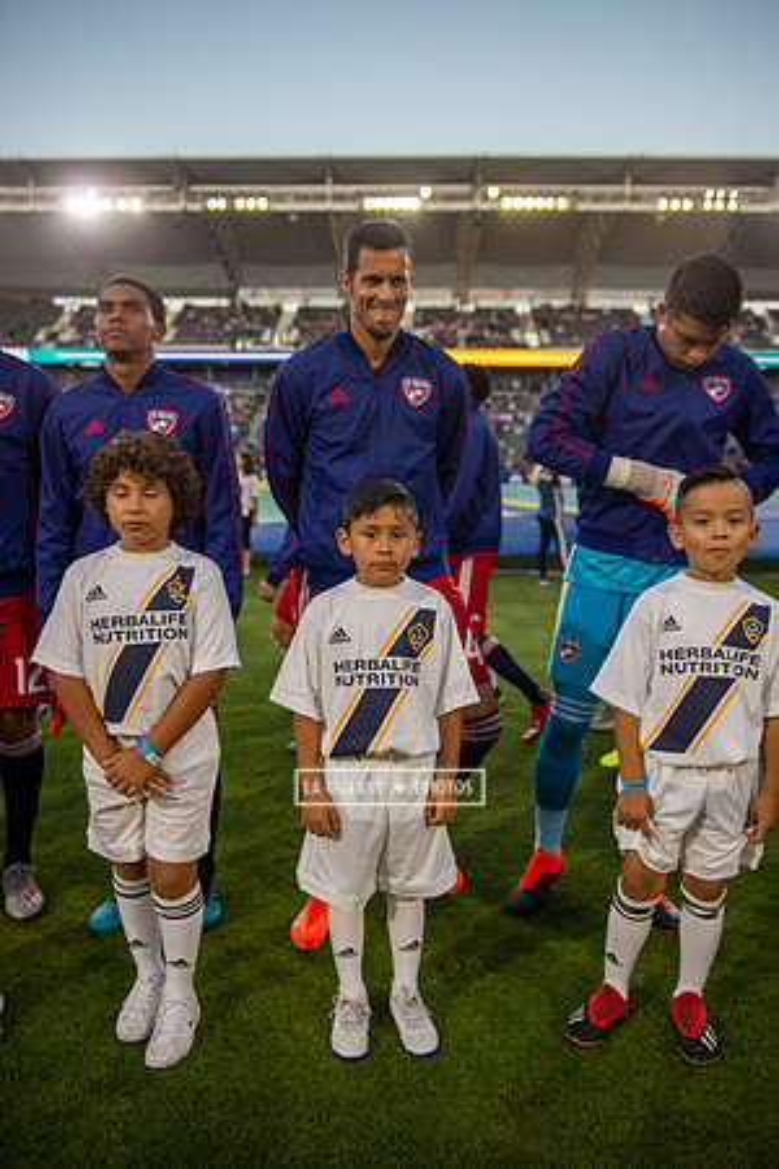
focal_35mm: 28
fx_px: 909
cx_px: 390
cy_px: 584
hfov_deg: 46.4
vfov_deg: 65.5
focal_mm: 28
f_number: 2.8
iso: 450
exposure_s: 1/640
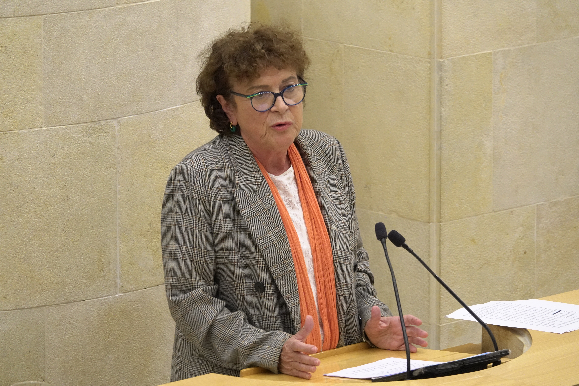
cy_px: 193
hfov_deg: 8.0
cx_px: 290
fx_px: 4117
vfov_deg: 5.4
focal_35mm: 256
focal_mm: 93.9
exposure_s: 1/60
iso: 1600
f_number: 4
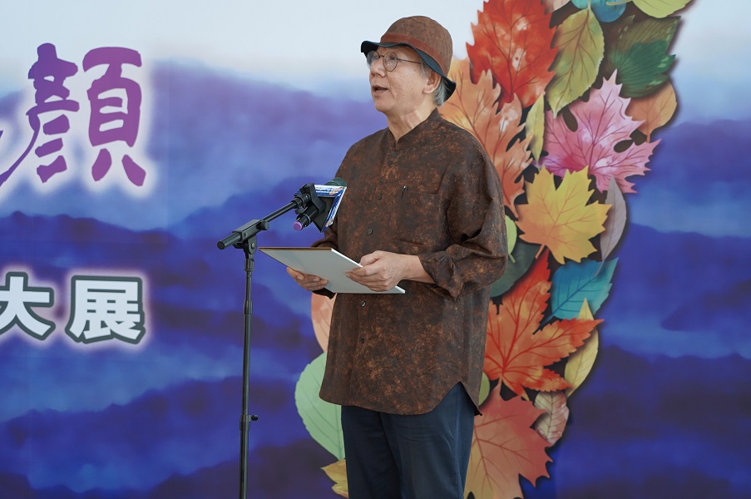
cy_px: 250
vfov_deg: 13.0
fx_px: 2188
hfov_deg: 19.5
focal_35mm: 105
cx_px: 376
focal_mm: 105
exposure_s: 1/160
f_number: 4
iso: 800
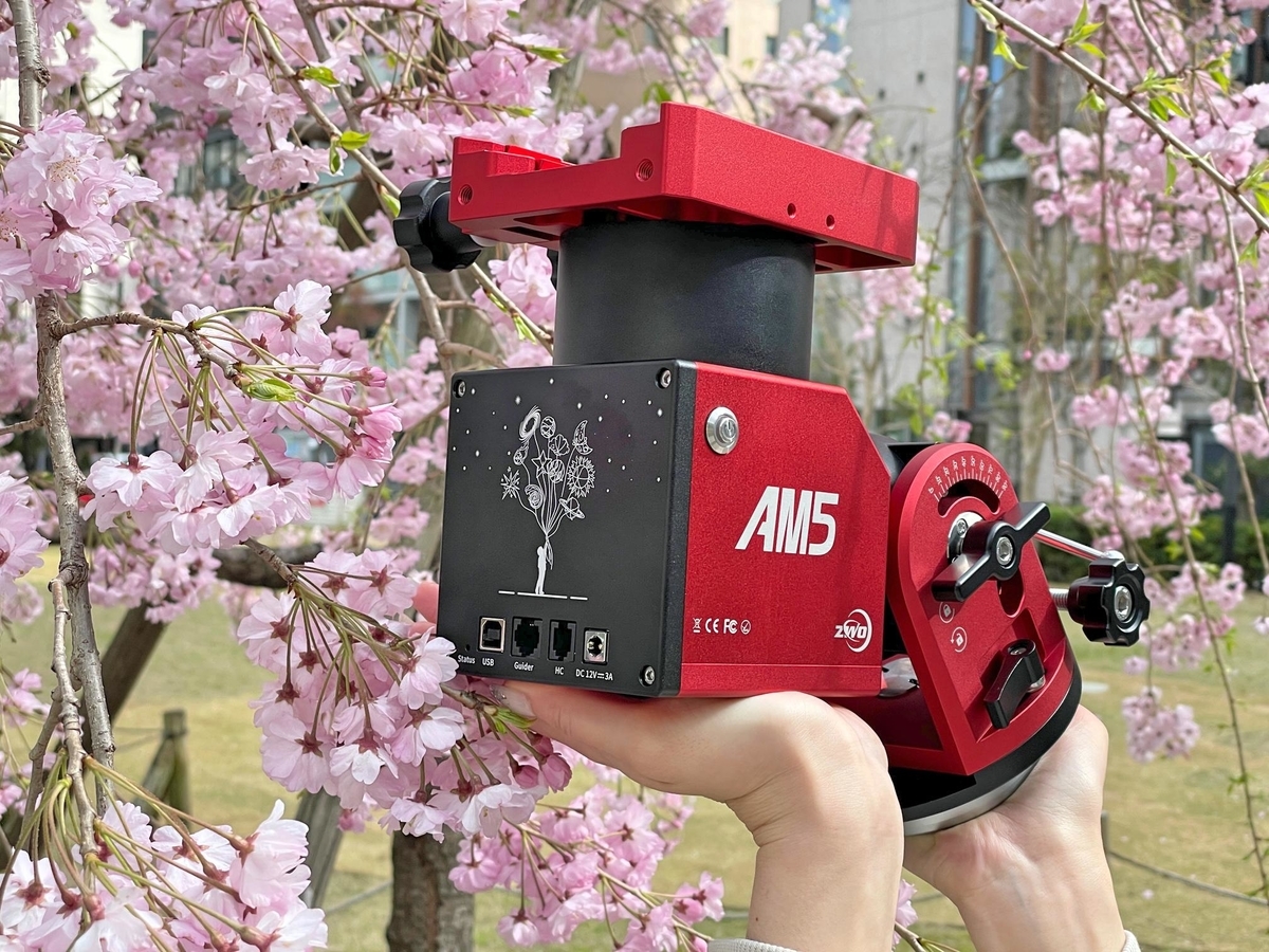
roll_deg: -2.1
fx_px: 1906
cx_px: 634
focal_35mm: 52
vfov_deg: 28.0
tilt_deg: -0.9
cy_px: 476
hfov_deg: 36.8
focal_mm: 6
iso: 25
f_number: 2
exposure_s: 1/396
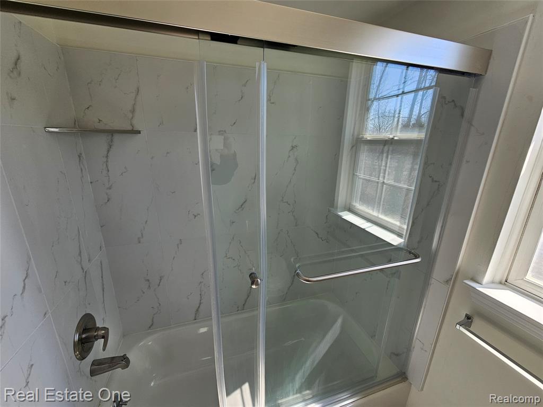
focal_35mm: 13
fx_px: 204
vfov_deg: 89.9
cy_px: 204
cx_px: 272
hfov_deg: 106.2
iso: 50
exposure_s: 1/135
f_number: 2.2
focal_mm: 2.2
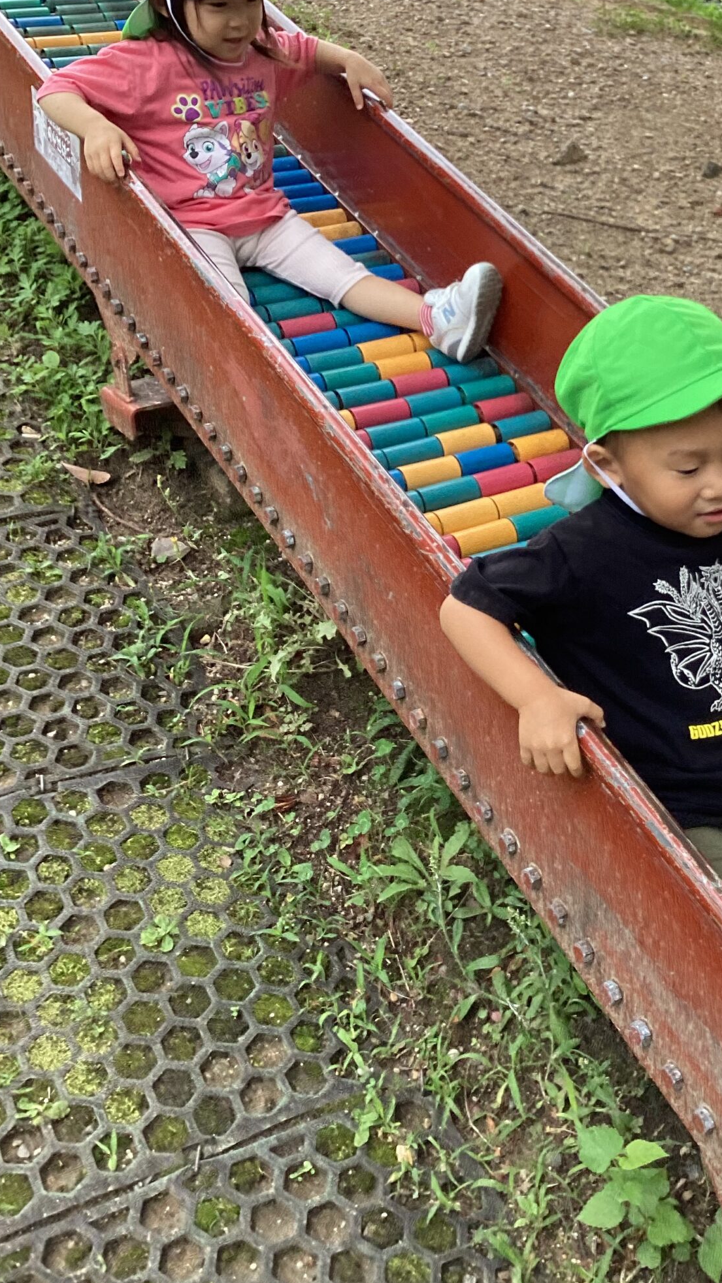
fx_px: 1498
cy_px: 513
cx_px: 557
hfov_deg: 26.7
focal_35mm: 44
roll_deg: +0.8
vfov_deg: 46.1
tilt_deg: -26.3
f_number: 2.4
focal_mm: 3.3
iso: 25
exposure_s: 1/157
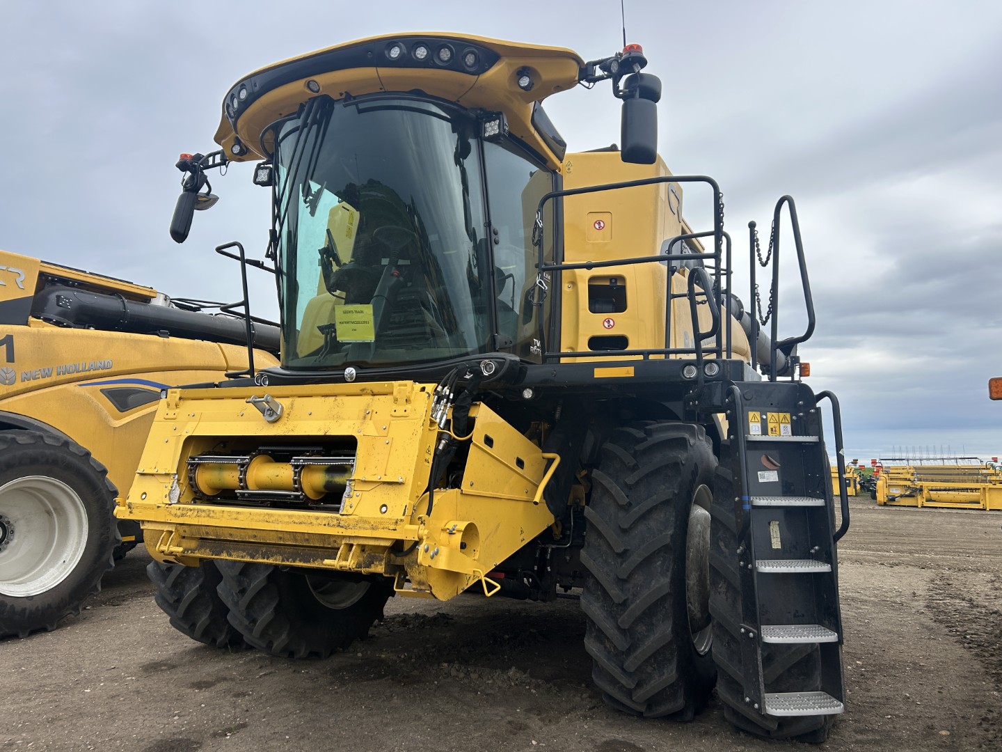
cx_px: 501
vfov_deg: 53.1
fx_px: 753
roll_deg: -1.5
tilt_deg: +5.9
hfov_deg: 67.3
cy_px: 376
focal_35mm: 26
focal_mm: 5.7
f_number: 1.5
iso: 50
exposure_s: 1/924
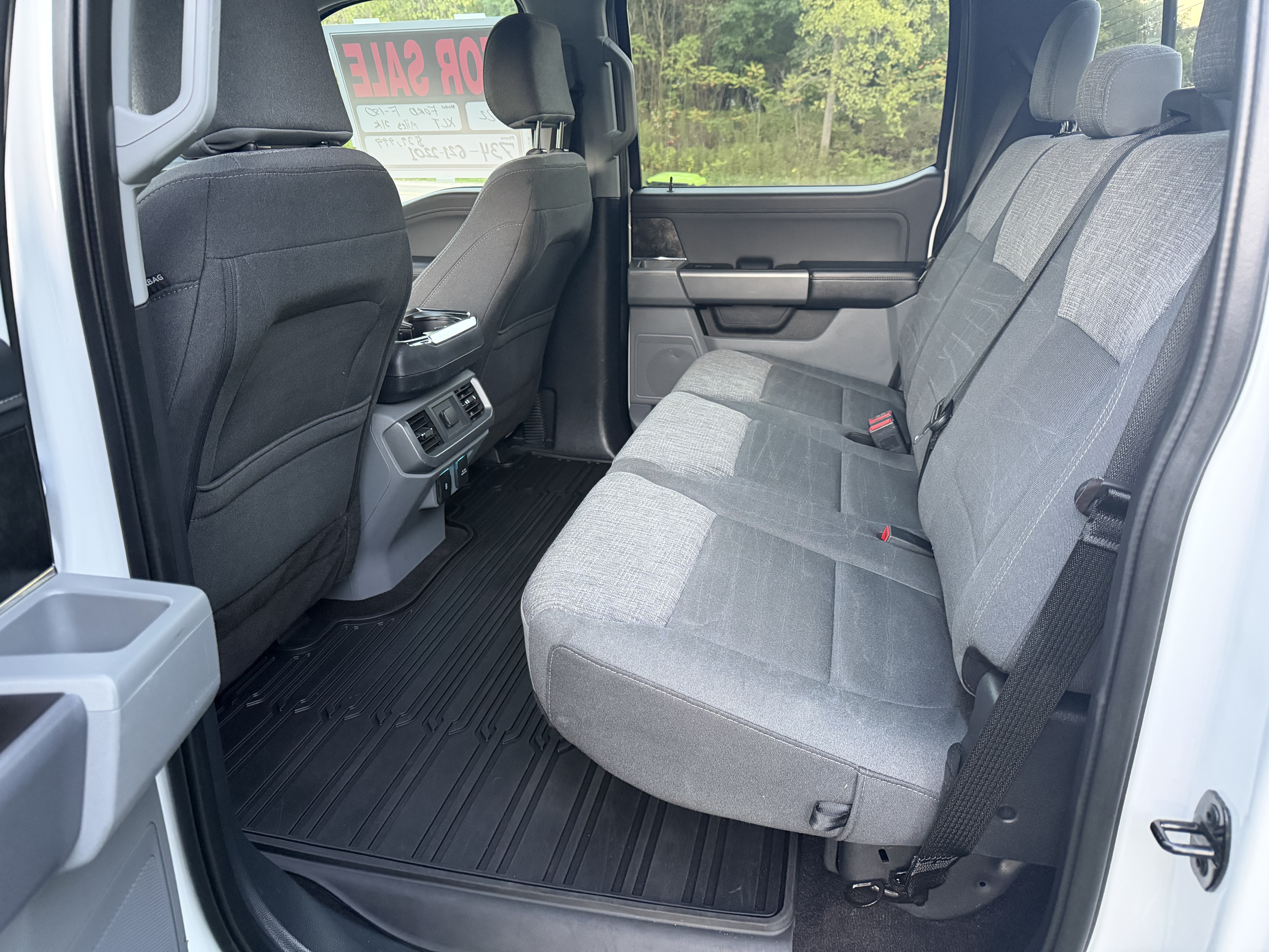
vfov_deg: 56.8
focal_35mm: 24
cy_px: 476
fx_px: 880
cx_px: 634
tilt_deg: -22.4
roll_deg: -1.1
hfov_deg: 71.6
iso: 640
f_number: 1.78
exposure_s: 1/60
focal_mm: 6.76
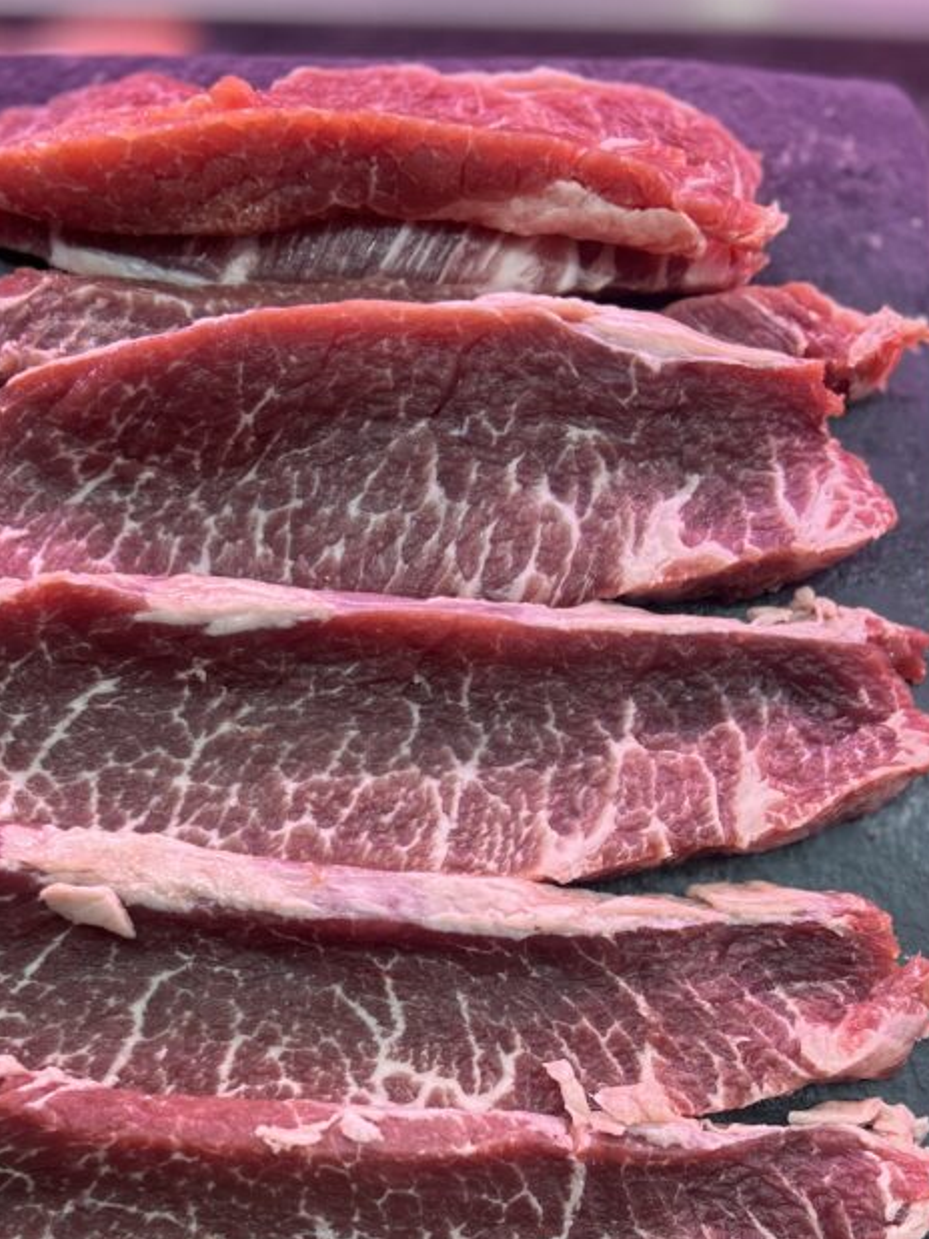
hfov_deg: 33.4
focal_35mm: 43
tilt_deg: -79.3
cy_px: 973
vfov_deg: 42.1
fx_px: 1539
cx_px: 344
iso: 64
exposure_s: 1/100
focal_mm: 5.7
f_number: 1.5
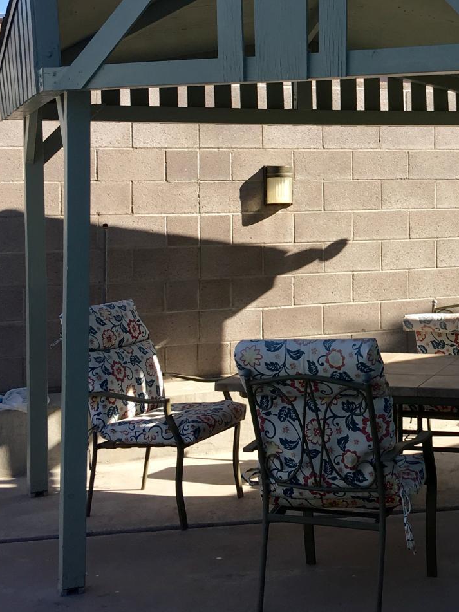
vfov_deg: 31.5
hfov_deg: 23.3
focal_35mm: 61
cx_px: 423
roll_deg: -1.7
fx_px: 1079
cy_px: 221
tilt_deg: -1.3
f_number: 2.2
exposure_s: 1/601
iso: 25
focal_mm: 4.15
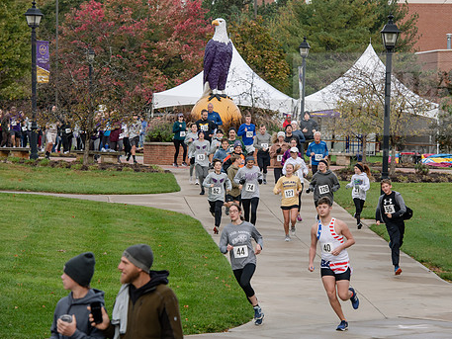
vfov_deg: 8.4
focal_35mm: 177
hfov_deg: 11.2
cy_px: 172
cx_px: 263
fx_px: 2312
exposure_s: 1/400
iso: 500
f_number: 6.3
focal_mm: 145
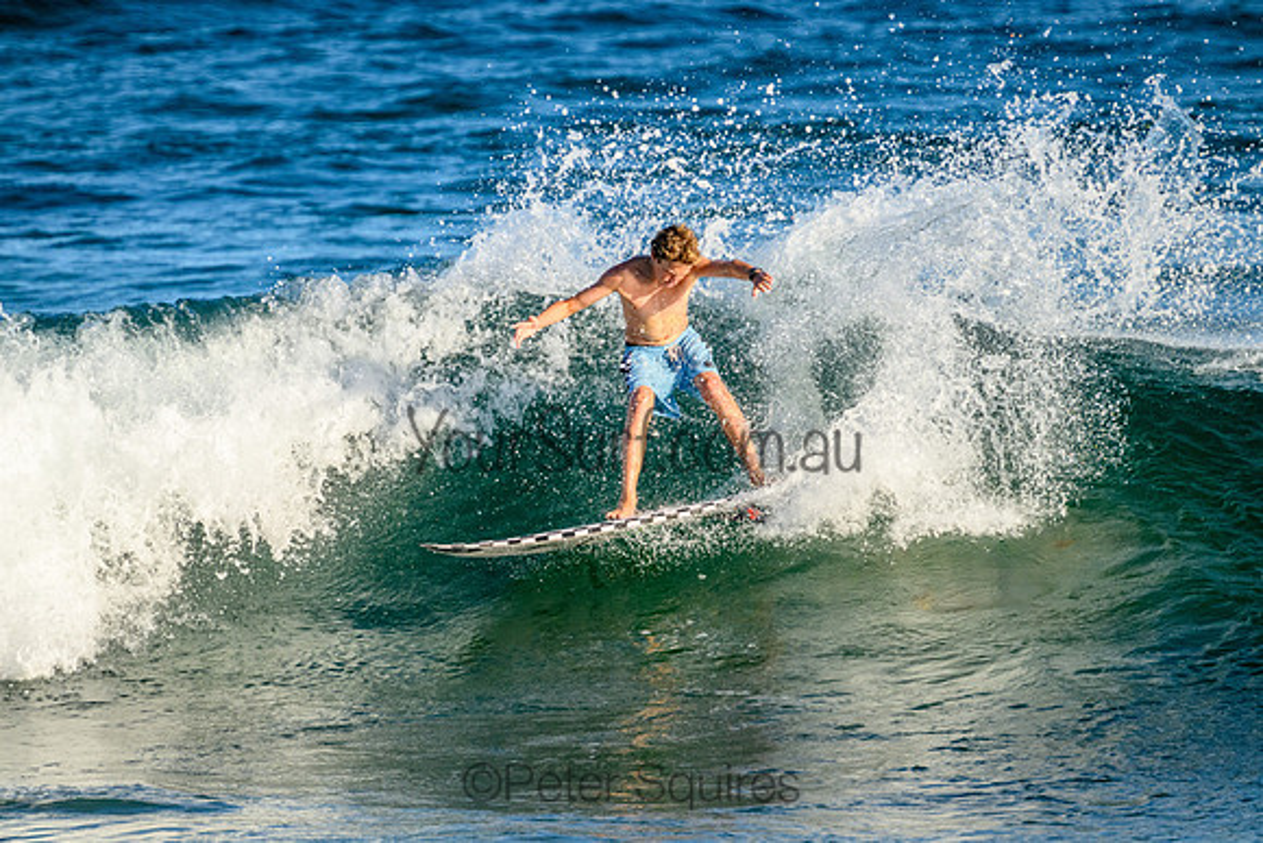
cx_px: 632
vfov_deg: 1.7
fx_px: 28072
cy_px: 422
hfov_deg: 2.6
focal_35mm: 800
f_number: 11
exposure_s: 1/2000
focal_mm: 800
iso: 1800
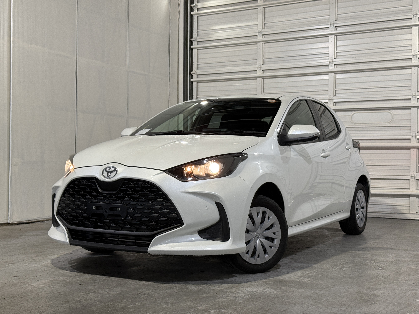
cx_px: 210
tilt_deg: -0.1
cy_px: 157
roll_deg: -0.8
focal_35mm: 48
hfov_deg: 39.7
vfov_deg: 30.3
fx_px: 581
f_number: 1.78
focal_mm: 6.76
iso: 64
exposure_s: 1/60
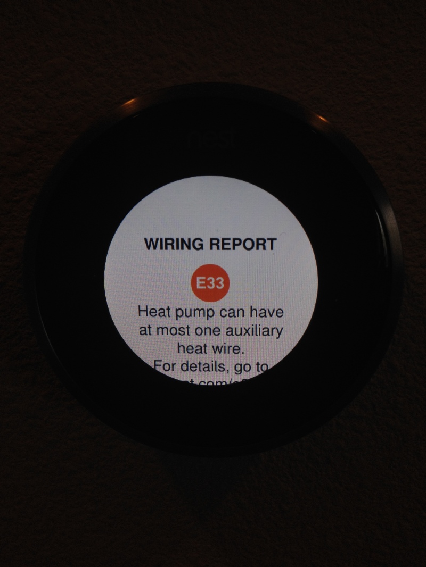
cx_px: 213
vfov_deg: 52.6
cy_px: 284
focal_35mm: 35
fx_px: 574
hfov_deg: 40.7
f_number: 2.4
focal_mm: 4.28
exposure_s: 1/130
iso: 50
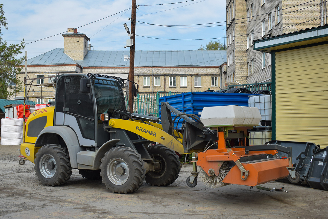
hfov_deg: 43.6
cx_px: 164
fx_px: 410
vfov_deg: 29.9
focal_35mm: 45
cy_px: 110
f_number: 5.6
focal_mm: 30
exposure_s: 1/500
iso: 200
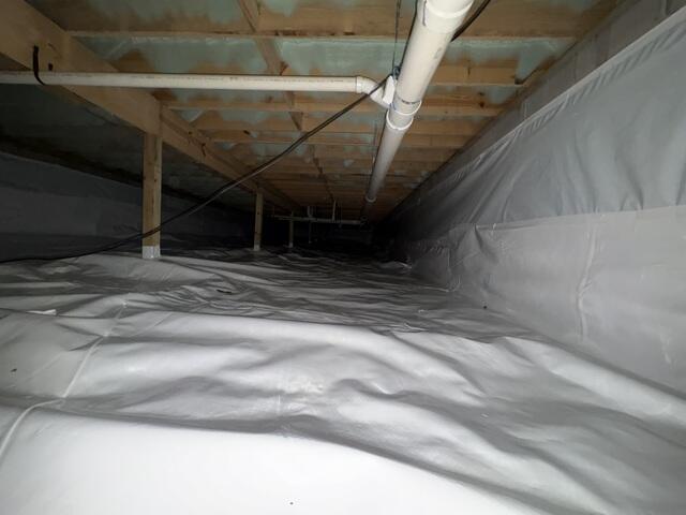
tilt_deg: -2.7
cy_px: 258
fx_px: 277
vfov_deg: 85.7
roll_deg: -1.5
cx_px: 343
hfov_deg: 102.1
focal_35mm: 14
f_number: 2.2
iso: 250
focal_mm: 2.22
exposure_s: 1/16
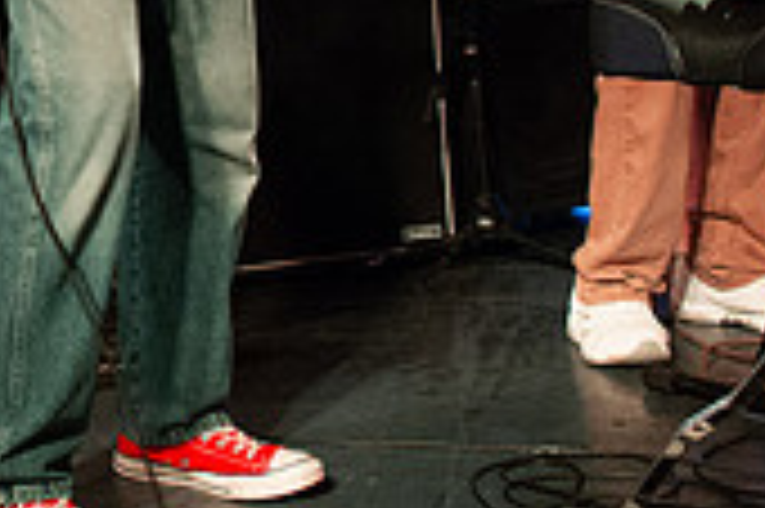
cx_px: -140
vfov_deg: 15.9
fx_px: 1741
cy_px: -126
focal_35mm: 82
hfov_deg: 22.9
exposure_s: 1/50
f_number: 6.3
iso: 6400
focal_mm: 24
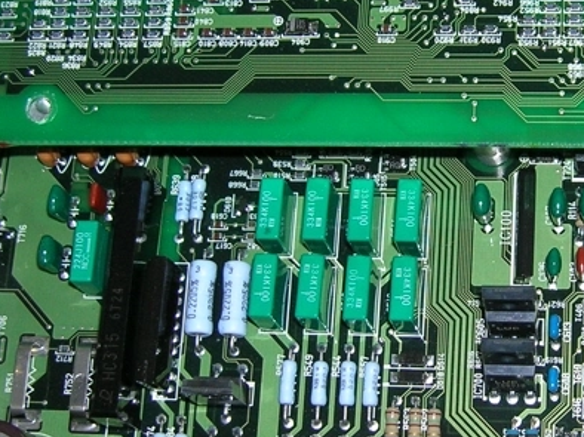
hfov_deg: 22.2
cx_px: 471
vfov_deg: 17.0
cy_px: 221
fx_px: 1467
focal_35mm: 87
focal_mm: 5.7
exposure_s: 1/60.1
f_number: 2.9
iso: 50
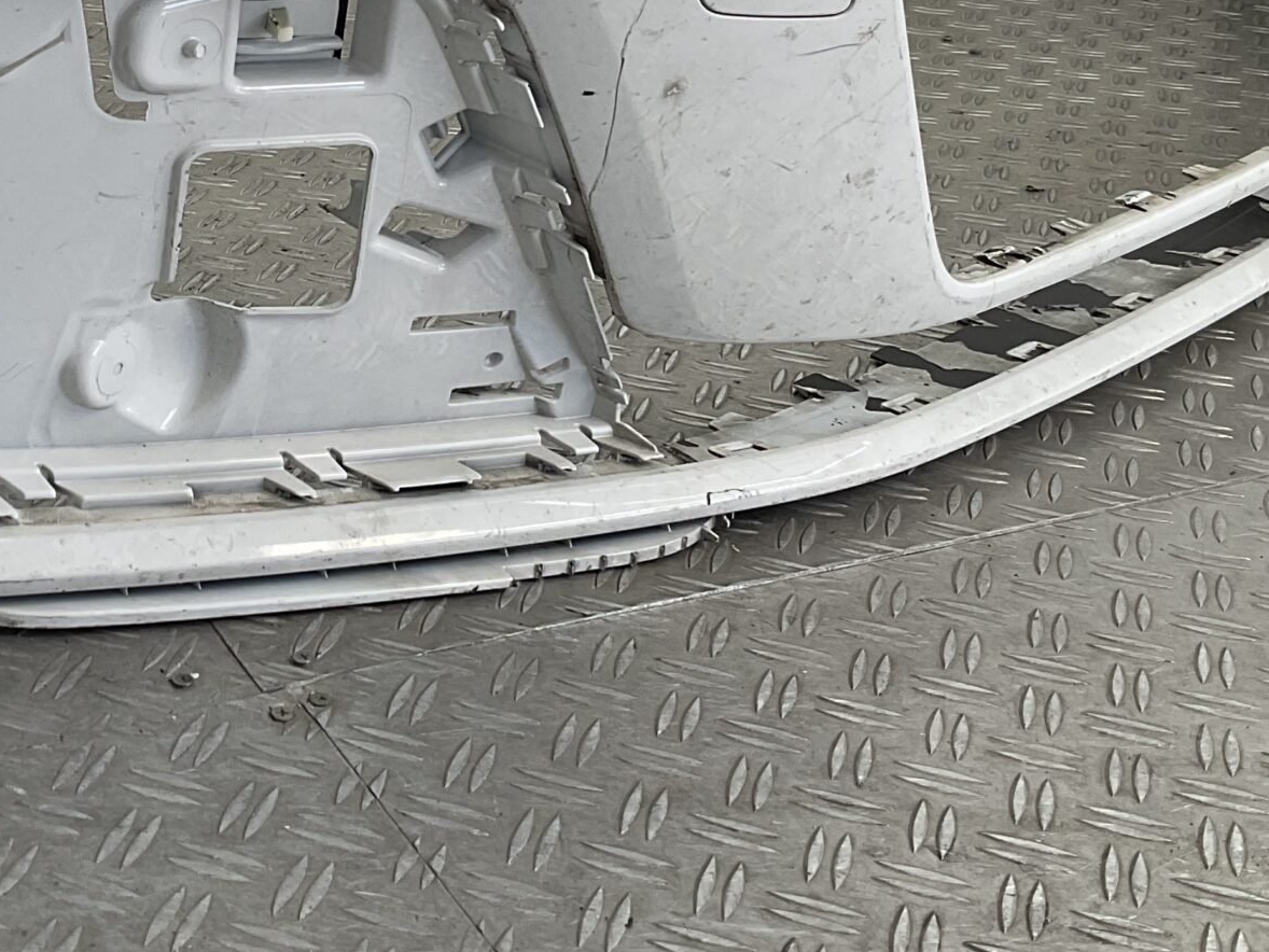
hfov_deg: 30.3
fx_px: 2310
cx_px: 330
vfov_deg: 22.7
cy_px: 96
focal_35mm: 63
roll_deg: -3.8
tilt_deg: -17.8
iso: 16
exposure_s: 1/250
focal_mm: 3
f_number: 1.8
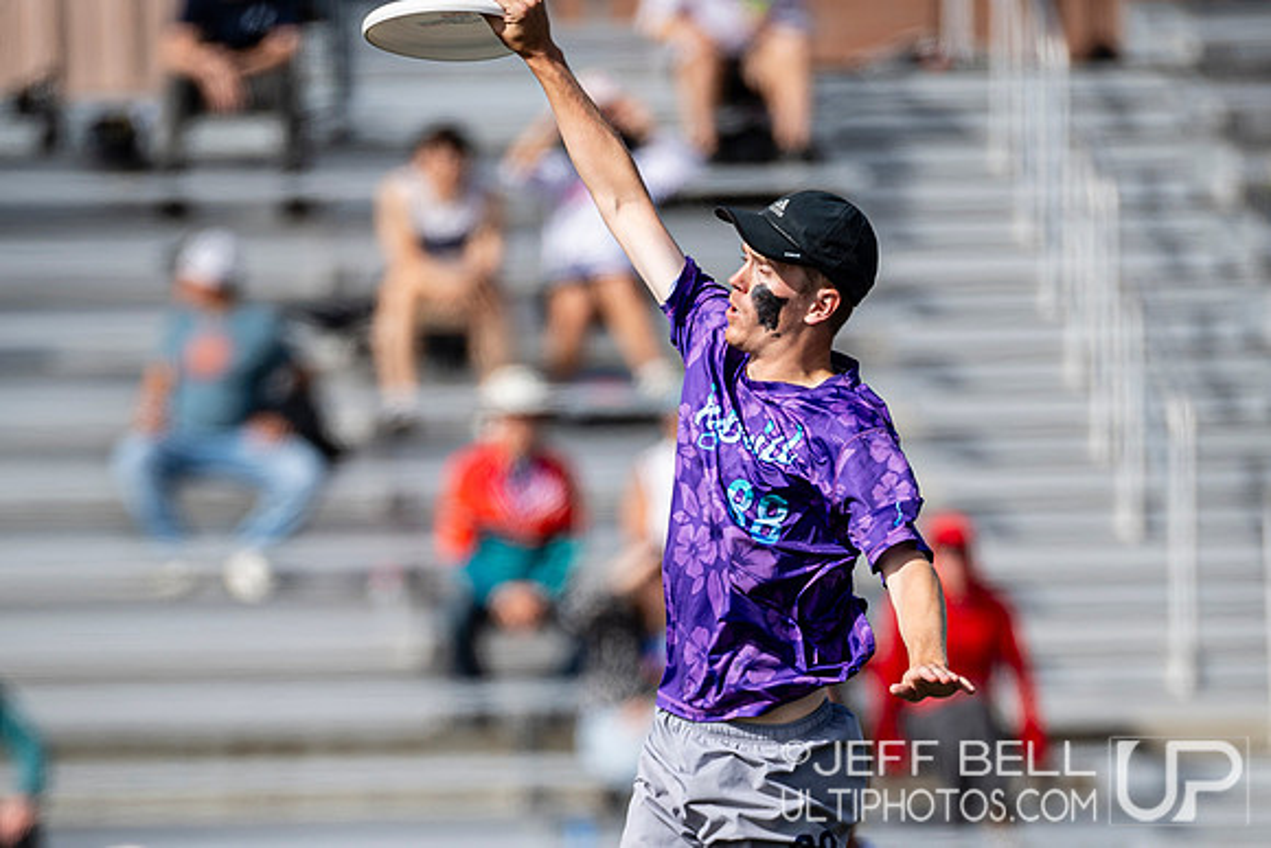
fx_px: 21158
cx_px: 633
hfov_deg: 3.4
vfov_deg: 2.3
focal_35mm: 599
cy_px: 842
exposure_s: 1/2500
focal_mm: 300
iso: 100
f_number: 3.2
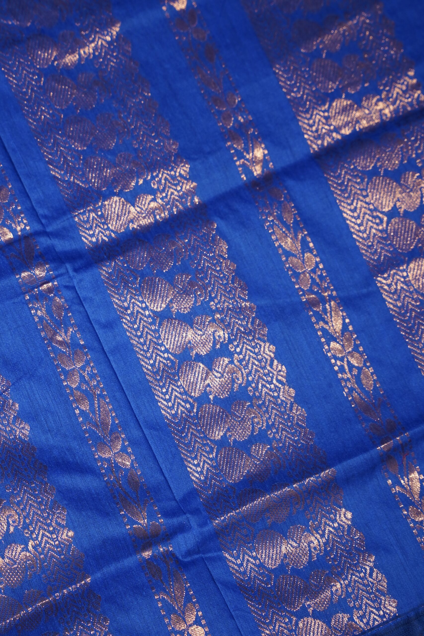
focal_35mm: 93
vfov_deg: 21.9
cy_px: 318
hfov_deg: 14.7
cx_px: 212
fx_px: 1643
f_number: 2.8
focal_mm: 62.3
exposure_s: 1/200
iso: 400
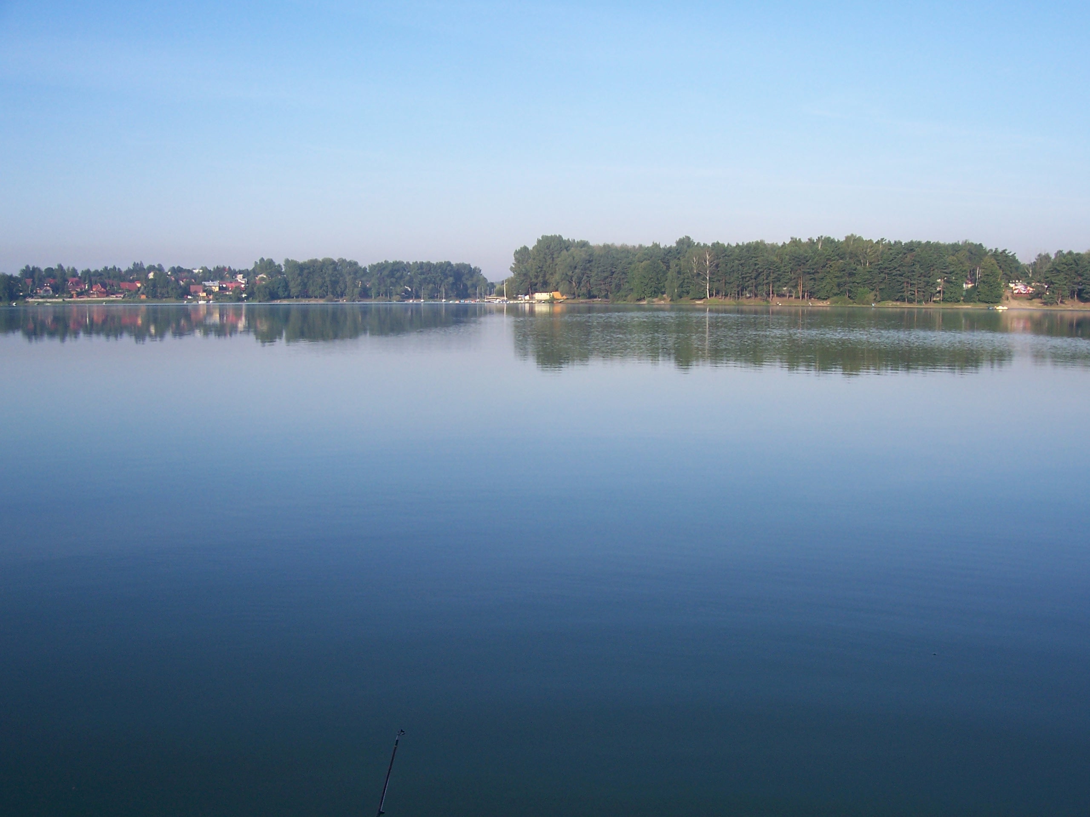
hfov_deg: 54.0
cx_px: 545
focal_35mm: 34
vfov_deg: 41.8
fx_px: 1071
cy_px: 408
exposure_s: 1/250
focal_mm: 5.6
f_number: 5.6
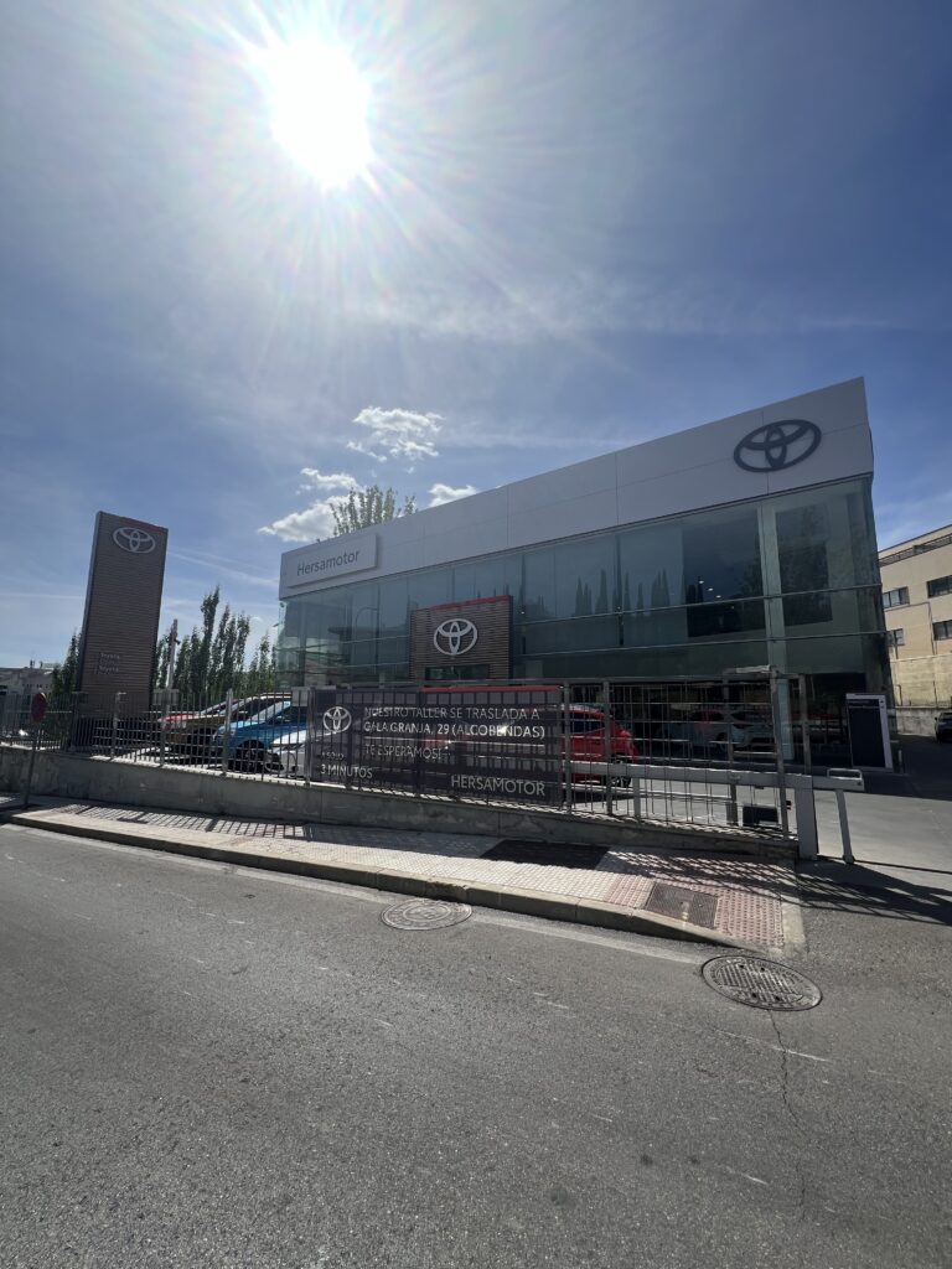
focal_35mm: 13
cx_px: 476
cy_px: 634
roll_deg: -0.9
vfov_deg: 106.2
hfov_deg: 89.9
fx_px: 477
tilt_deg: +9.3
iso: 32
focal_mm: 1.57
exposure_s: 1/2320
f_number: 1.8
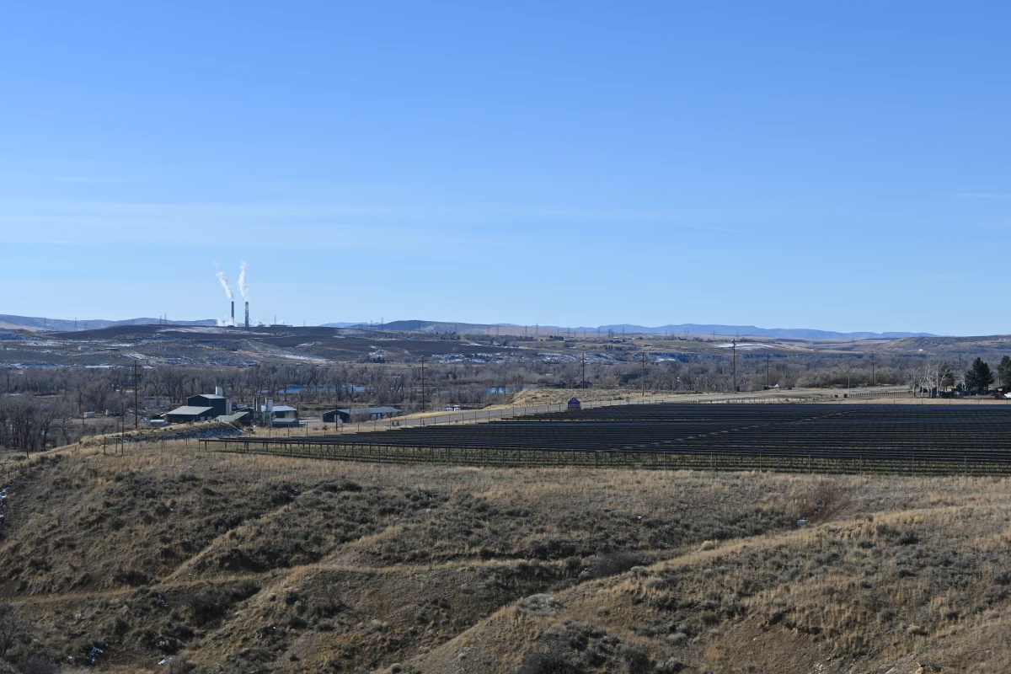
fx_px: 2106
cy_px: 337
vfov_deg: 18.2
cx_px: 506
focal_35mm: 75
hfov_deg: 27.0
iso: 100
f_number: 8
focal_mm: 50
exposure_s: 1/500
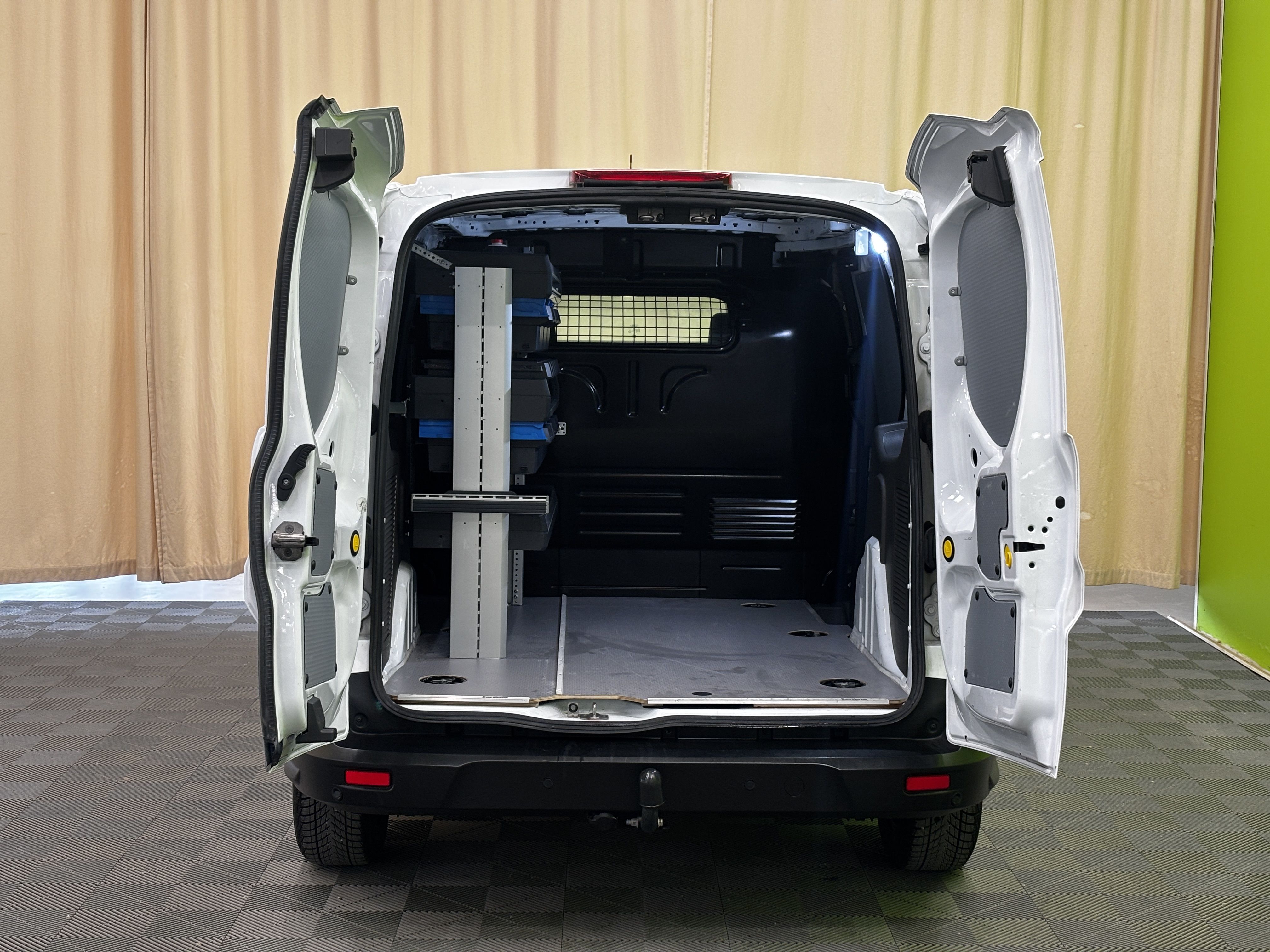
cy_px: 476
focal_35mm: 52
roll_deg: -0.1
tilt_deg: -5.4
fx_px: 1908
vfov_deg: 28.0
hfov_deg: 36.8
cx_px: 635
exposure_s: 1/50
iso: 50
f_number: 1.6
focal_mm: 5.96
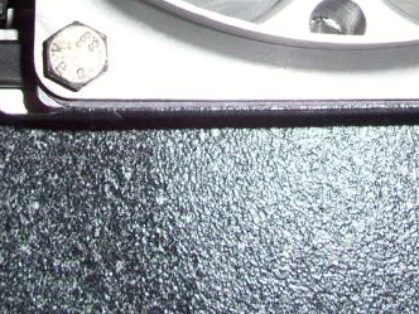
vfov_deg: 13.4
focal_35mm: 105
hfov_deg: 18.7
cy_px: -135
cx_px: 276
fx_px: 1271
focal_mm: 5.7
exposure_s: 1/40
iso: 80
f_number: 2.9
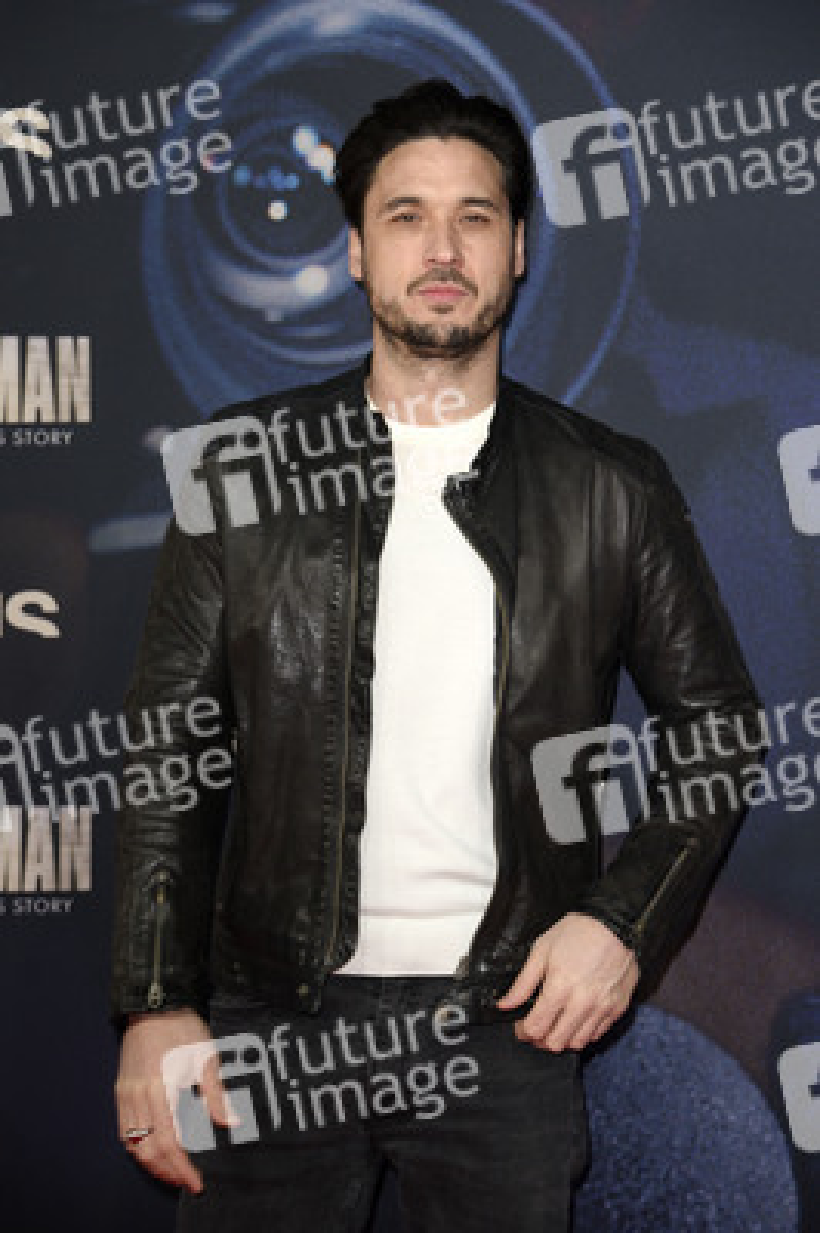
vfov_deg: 20.4
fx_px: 3422
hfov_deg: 13.7
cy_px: 616
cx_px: 410
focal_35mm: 100
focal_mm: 100
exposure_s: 1/250
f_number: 5.6
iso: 1000
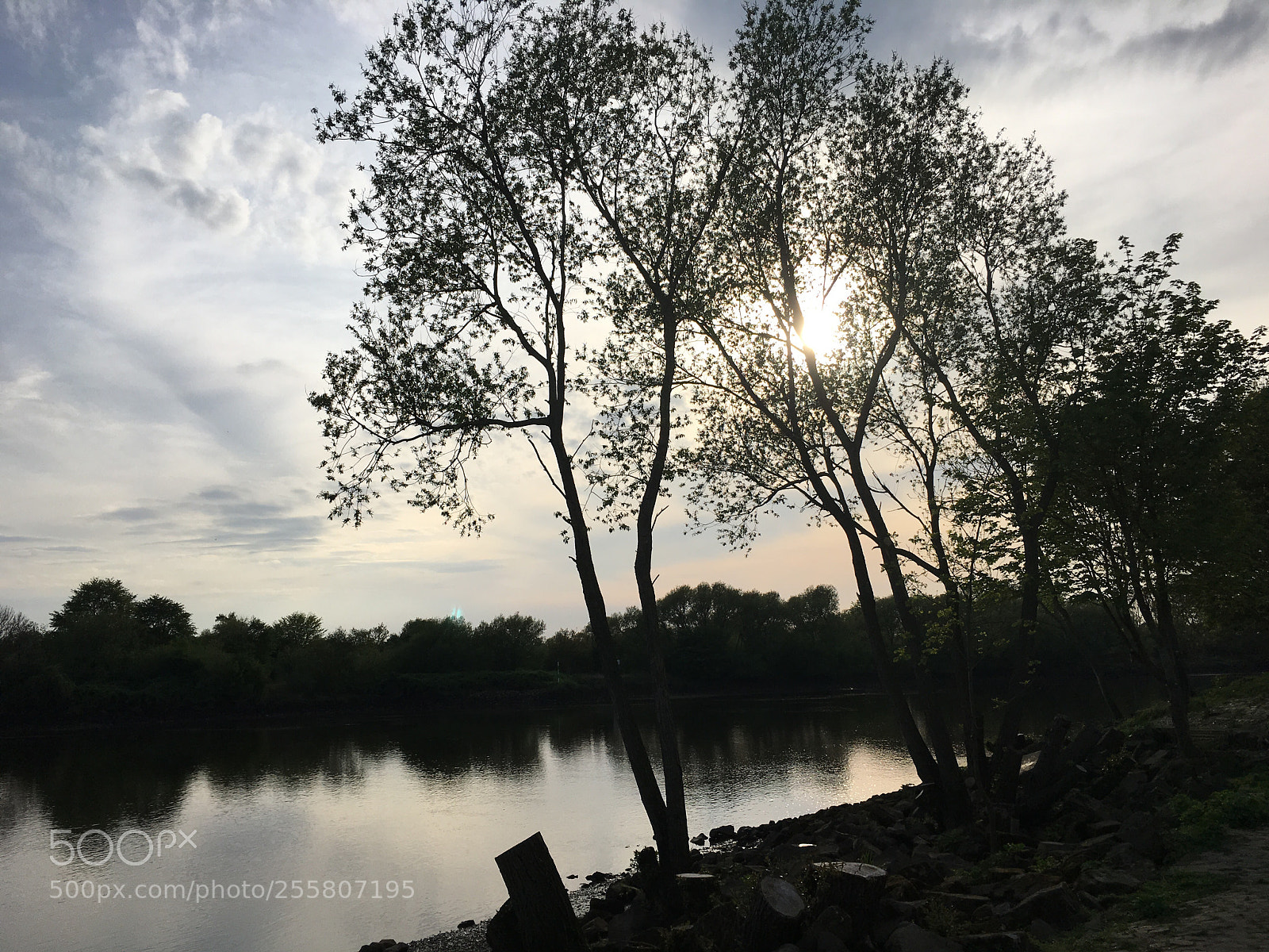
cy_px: 476
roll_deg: +1.7
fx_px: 1063
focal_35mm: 29
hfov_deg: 61.7
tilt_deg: +10.2
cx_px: 634
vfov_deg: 48.2
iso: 25
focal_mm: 4.15
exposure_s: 1/2653
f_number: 2.2
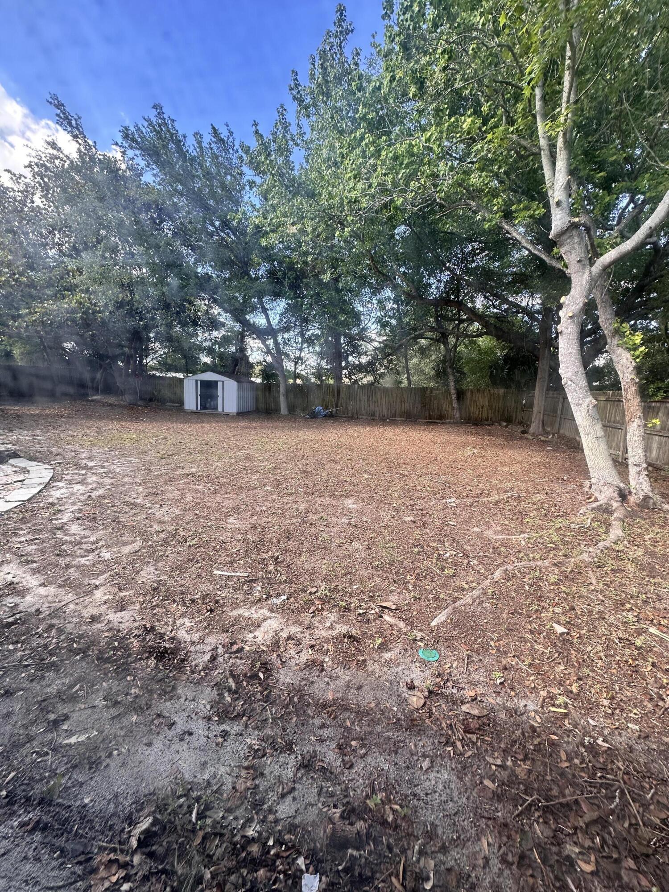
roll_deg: -3.8
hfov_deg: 85.7
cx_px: 334
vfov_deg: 102.1
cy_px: 446
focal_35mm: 14
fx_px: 361
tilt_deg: -11.4
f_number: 2.2
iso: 40
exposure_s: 1/218
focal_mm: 2.22
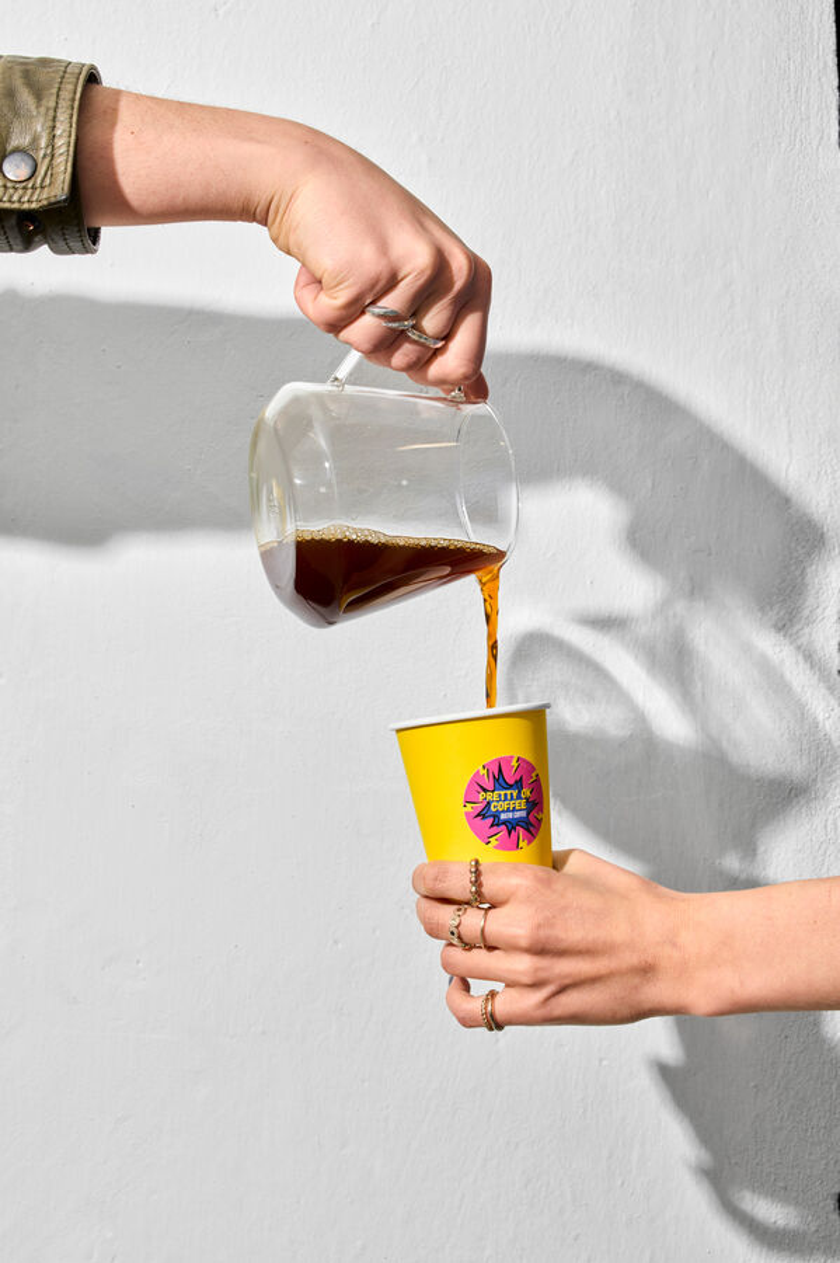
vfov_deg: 32.9
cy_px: 632
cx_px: 420
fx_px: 2137
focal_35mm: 61
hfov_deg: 22.2
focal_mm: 61
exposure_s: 1/160
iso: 800
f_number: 14
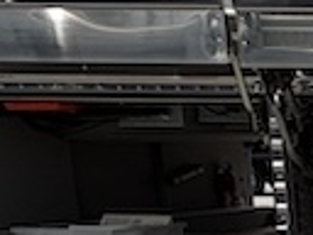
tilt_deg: -12.2
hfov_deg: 13.6
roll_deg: -1.5
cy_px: 357
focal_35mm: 109
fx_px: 986
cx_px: 731
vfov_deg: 12.8
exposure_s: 1/1832
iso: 50
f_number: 2.2
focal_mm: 2.22
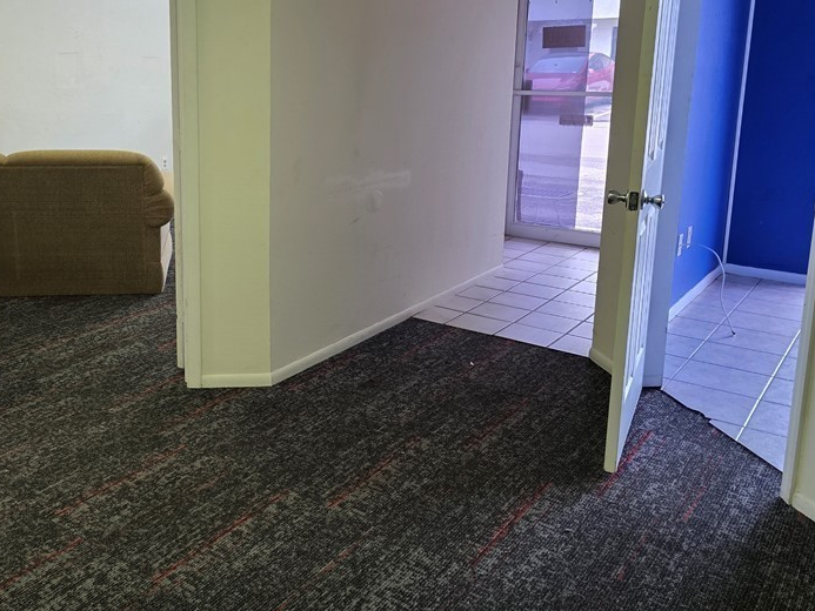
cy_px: 186
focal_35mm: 34
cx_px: 214
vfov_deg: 41.1
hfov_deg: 51.9
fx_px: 801
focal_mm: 6.3
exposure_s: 1/120
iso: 160
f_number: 1.7
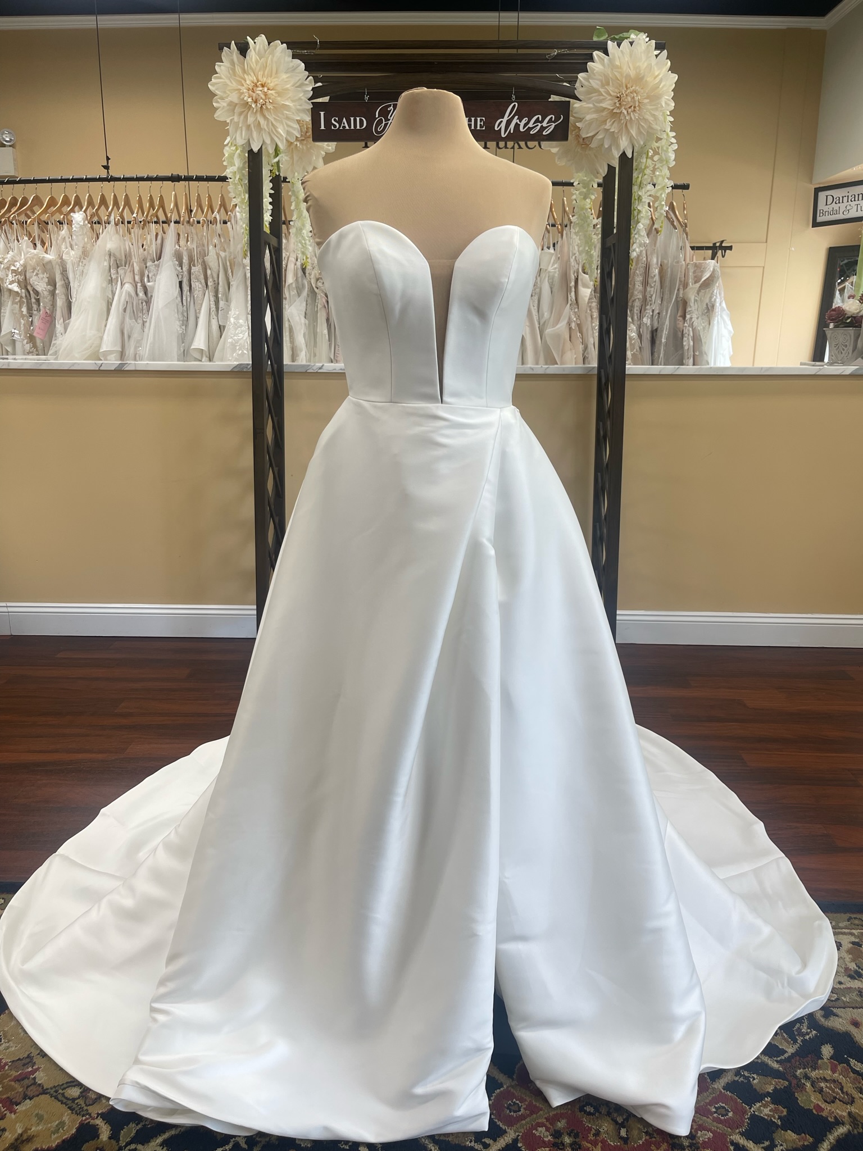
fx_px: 865
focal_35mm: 26
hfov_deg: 53.0
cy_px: 576
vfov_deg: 67.3
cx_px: 432
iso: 32
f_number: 1.6
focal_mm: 5.1
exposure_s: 1/141
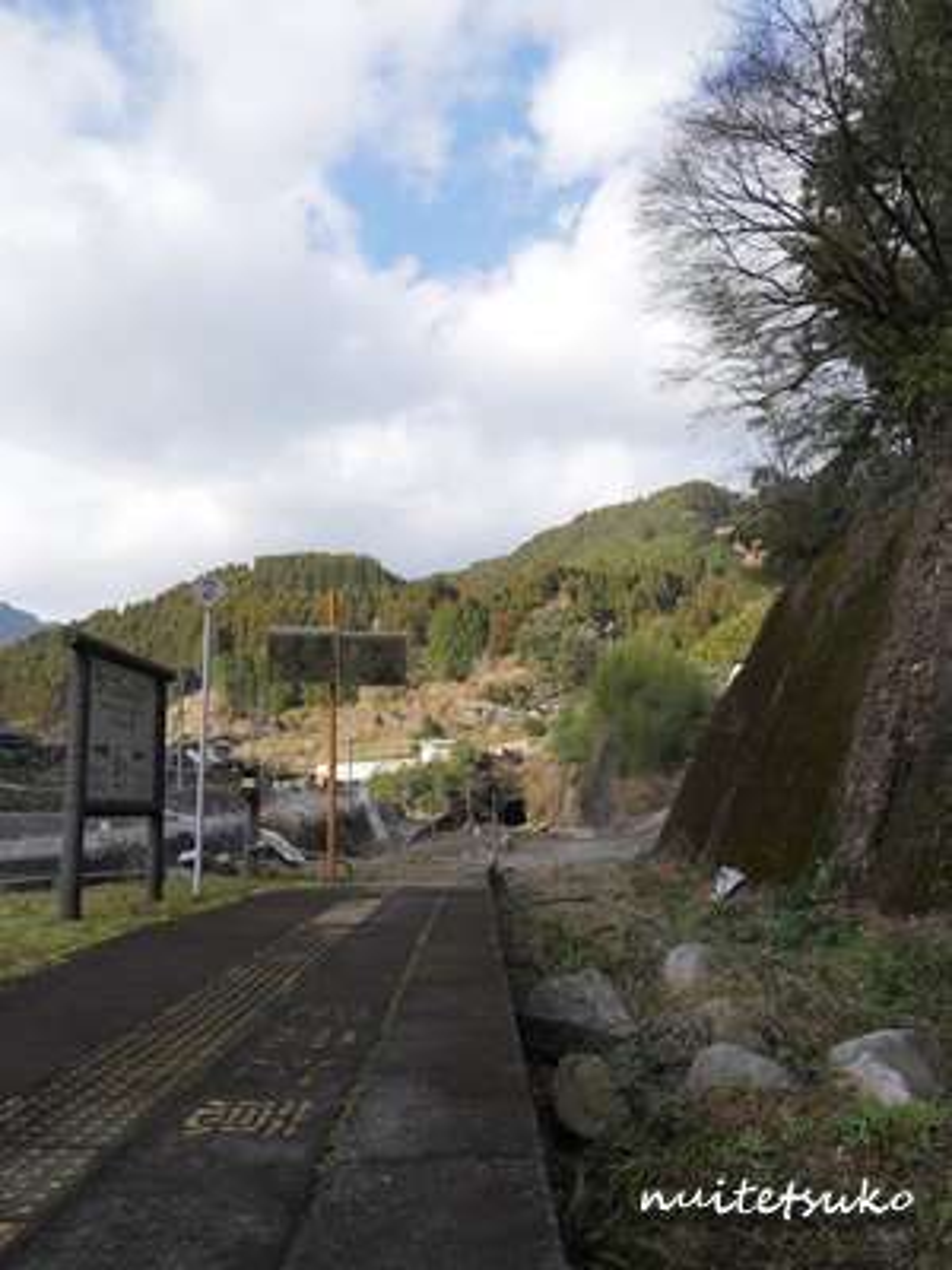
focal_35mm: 24
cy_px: 635
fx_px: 880
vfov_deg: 71.6
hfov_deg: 56.8
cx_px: 476
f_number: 5
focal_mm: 12
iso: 320
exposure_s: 1/640
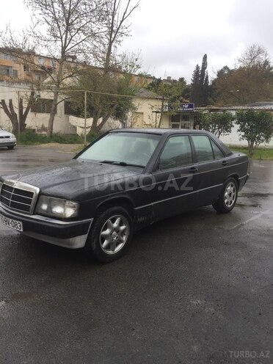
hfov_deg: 48.2
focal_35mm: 29
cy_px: 182
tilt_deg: -10.2
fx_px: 305
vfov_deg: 61.7
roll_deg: -1.6
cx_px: 136
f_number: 2.2
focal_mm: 4.15
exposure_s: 1/309
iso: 32
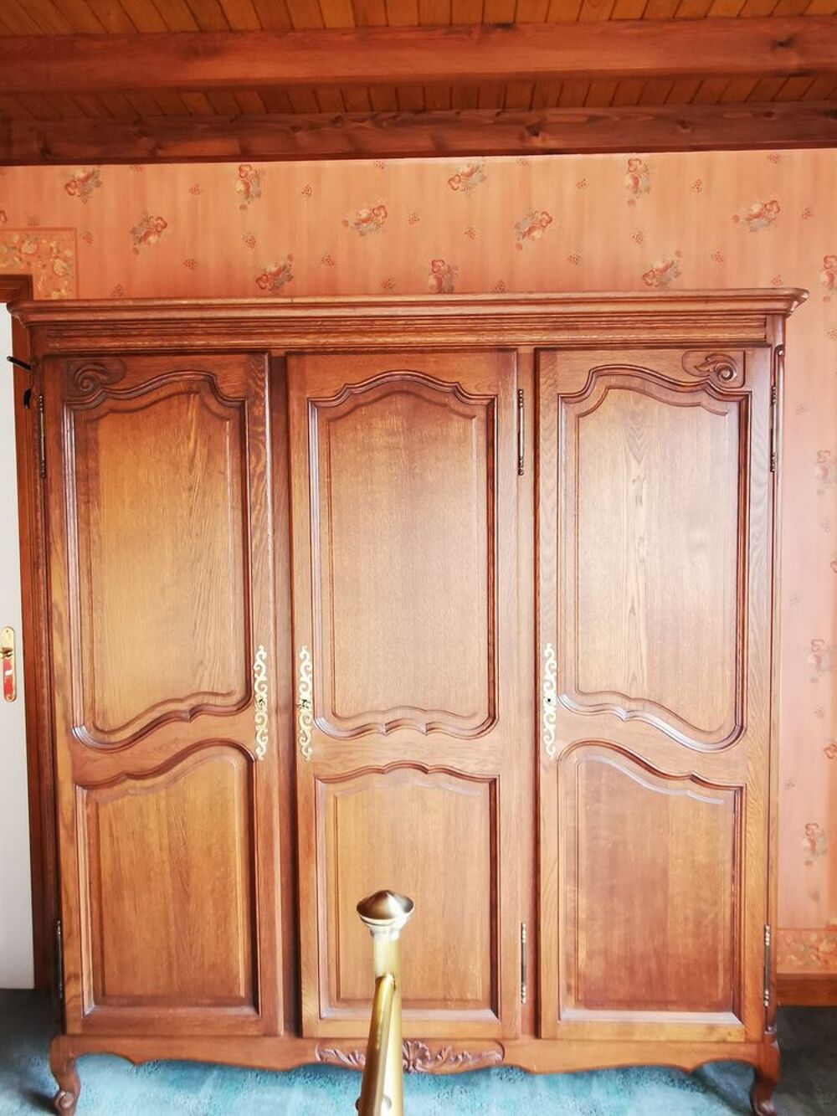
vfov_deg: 67.3
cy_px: 558
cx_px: 418
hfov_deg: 53.1
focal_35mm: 26
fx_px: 838
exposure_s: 1/25
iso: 500
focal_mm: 2.35
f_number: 2.2
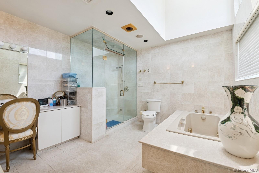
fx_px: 108
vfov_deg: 77.3
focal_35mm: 15
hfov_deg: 100.4
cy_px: 86
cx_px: 130
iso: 640
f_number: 14
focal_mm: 15
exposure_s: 1/30
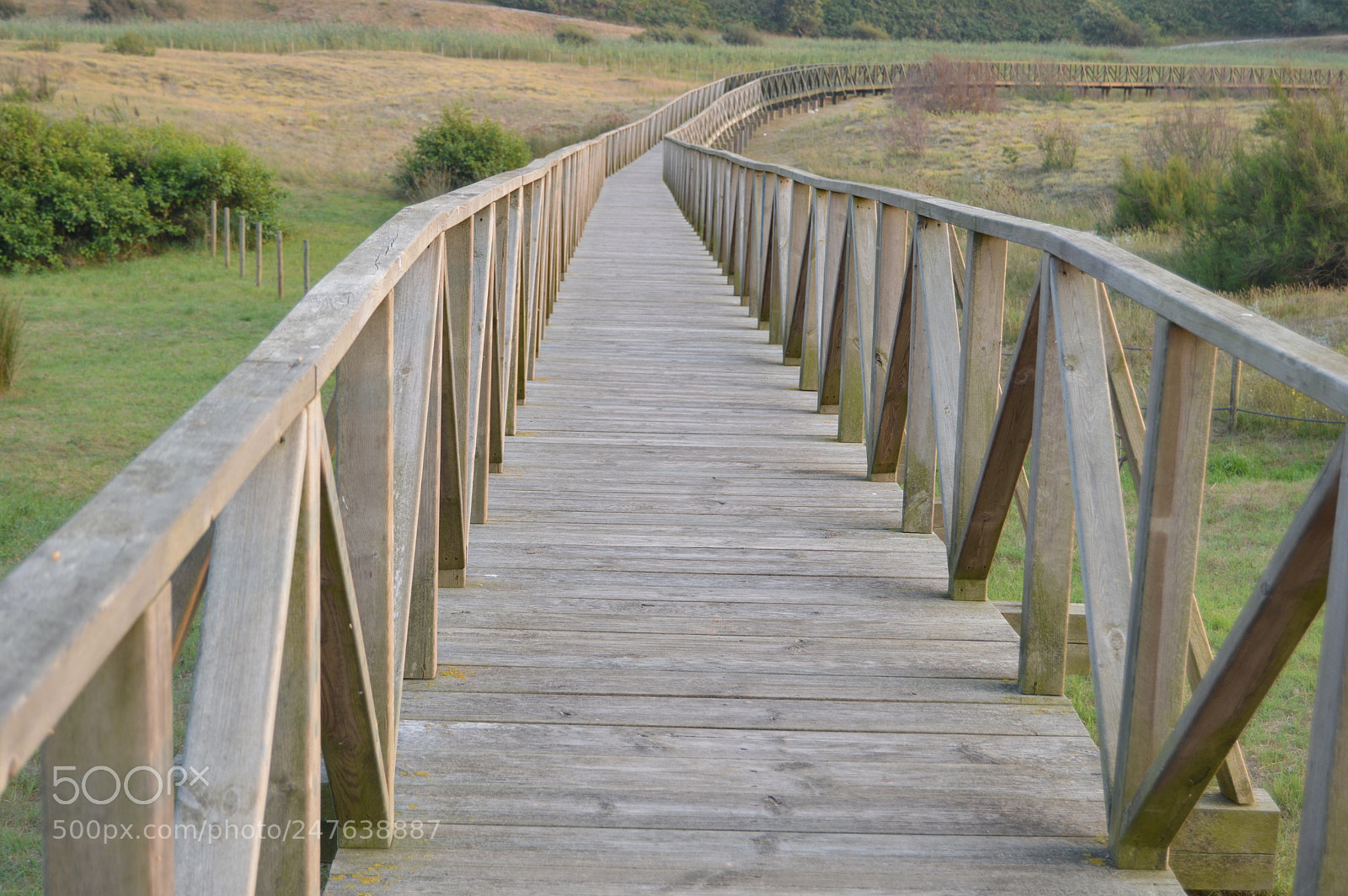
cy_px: 448
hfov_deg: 35.1
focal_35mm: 57
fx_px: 2133
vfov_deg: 23.7
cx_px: 674
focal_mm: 38
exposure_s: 1/125
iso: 280
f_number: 5.6
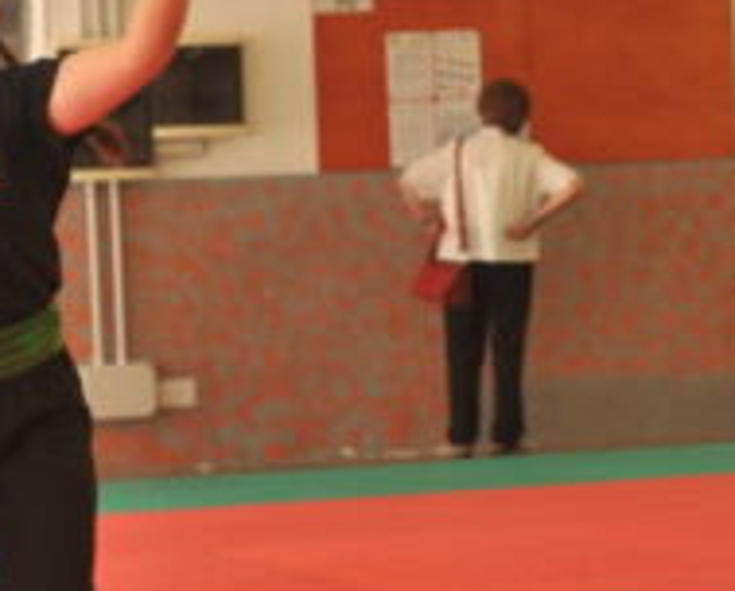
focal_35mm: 209
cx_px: 996
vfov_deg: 7.4
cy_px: 93
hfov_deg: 9.1
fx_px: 4556
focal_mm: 58
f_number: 4
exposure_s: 1/320
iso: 1600
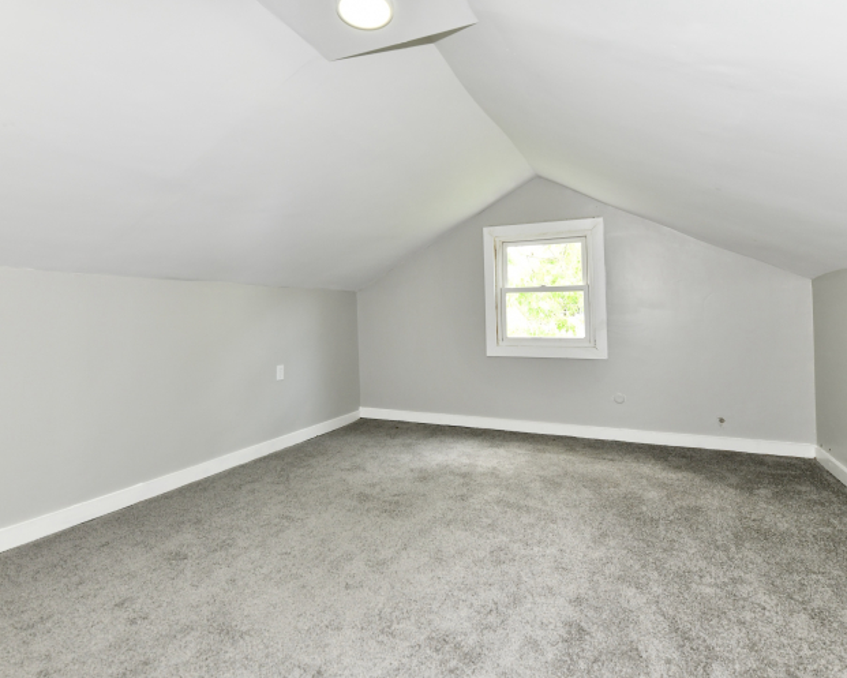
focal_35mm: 17
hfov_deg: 89.6
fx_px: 426
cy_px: 340
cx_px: 442
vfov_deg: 77.0
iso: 640
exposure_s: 1/60
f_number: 6.3
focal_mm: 15
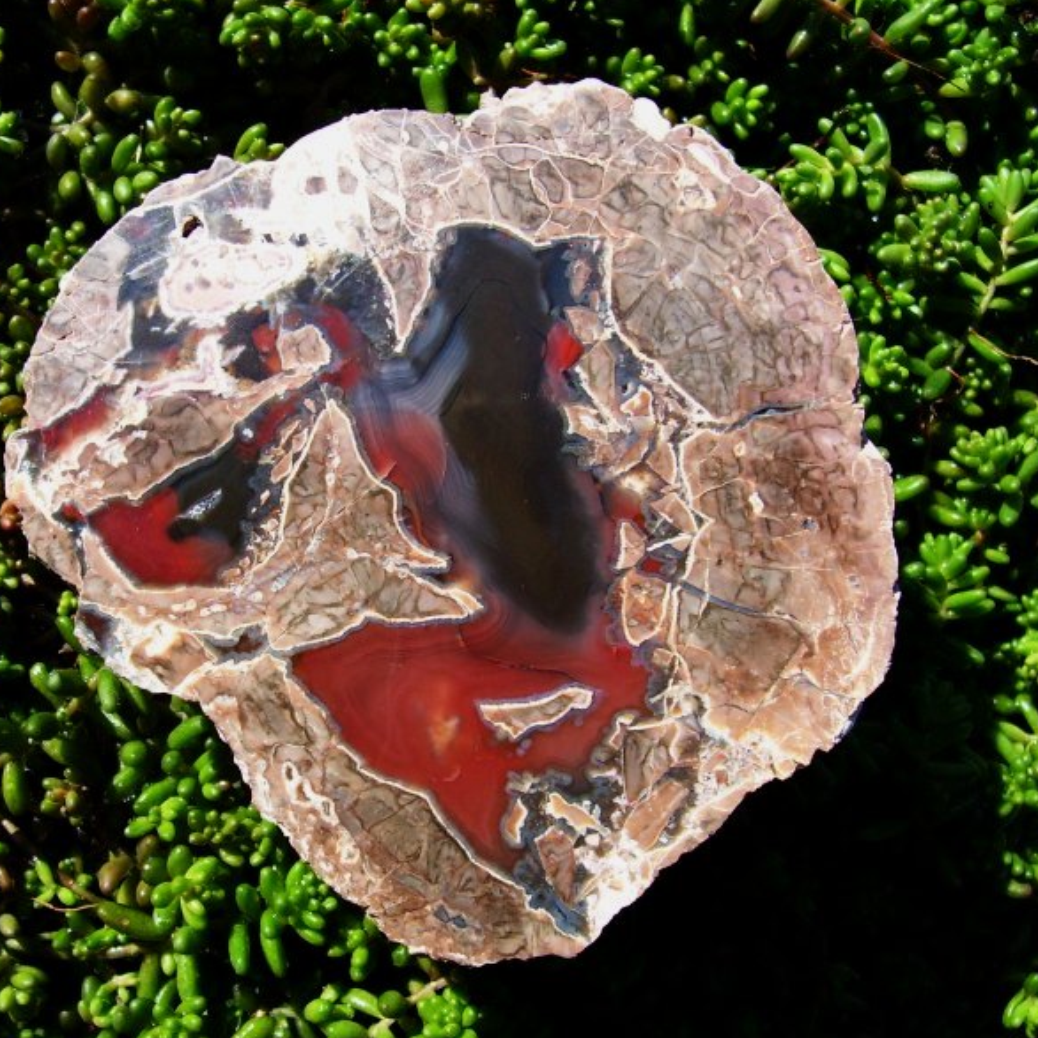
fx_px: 1391
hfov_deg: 40.8
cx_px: 427
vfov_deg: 40.9
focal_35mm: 41
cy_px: 521
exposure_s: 1/750
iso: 80
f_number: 2.7
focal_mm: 5.6
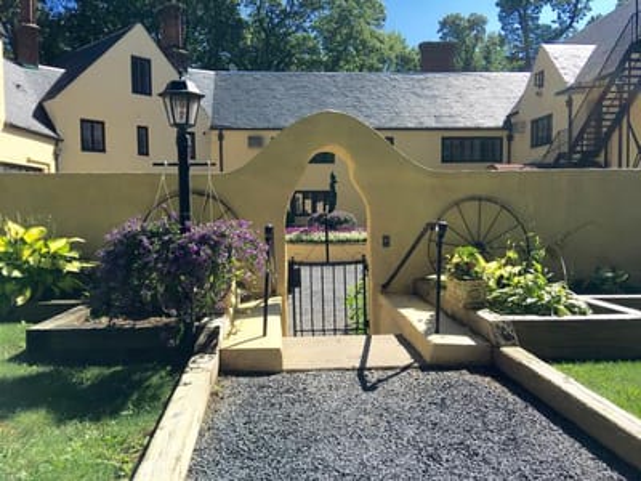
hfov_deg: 61.7
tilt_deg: -3.4
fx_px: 537
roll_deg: +1.6
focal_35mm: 29
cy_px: 240
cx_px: 320
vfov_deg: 48.2
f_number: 2.2
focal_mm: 4.15
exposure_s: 1/1241
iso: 25
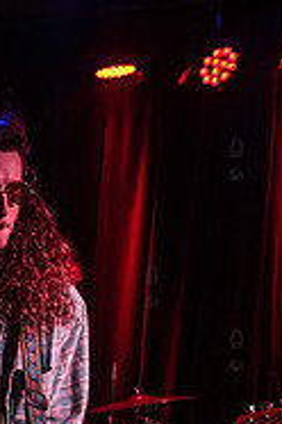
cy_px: 349
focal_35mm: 58
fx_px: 681
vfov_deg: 33.3
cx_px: -19
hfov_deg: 22.2
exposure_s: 1/250
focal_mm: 24
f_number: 2.8
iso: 10000
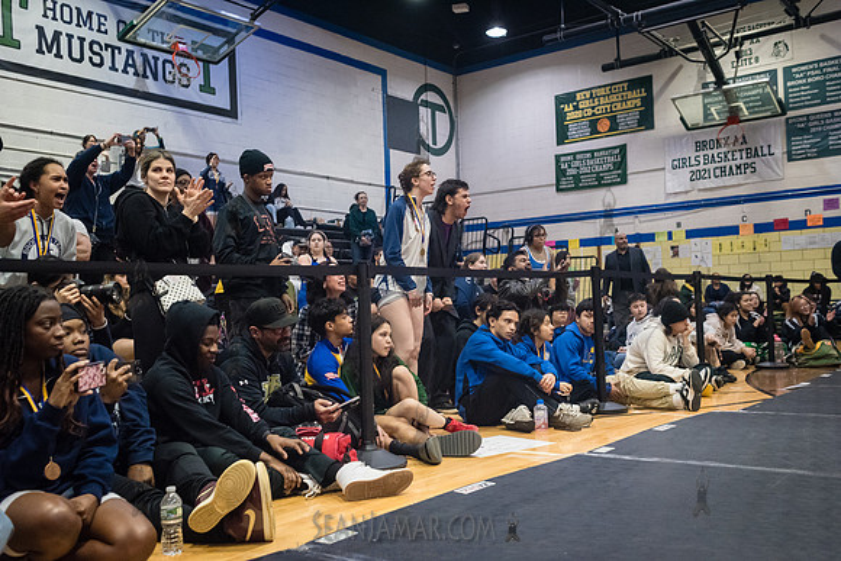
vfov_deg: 37.9
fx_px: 818
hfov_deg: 54.4
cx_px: 420
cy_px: 280
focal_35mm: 35
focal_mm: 35
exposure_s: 1/400
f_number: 4
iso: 8000
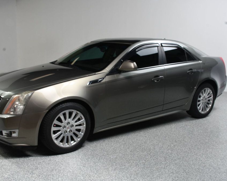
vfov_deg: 36.5
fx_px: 275
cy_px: 90
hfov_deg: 44.7
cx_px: 98
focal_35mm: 41
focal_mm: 24
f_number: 11
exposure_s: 1/160
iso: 100
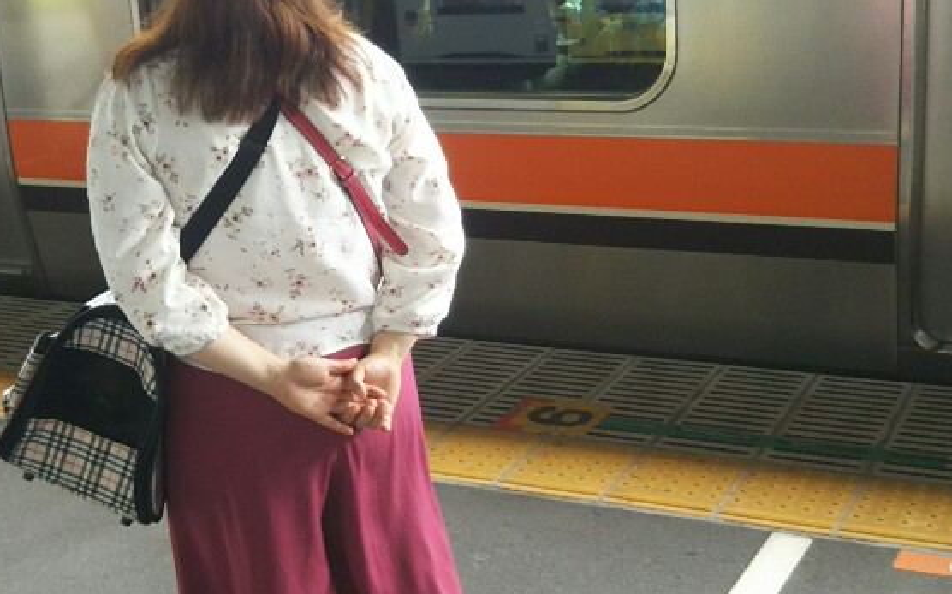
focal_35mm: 56
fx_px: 1452
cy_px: 287
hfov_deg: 36.3
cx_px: 471
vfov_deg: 23.1
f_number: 2.2
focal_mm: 4
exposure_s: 1/120
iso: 50
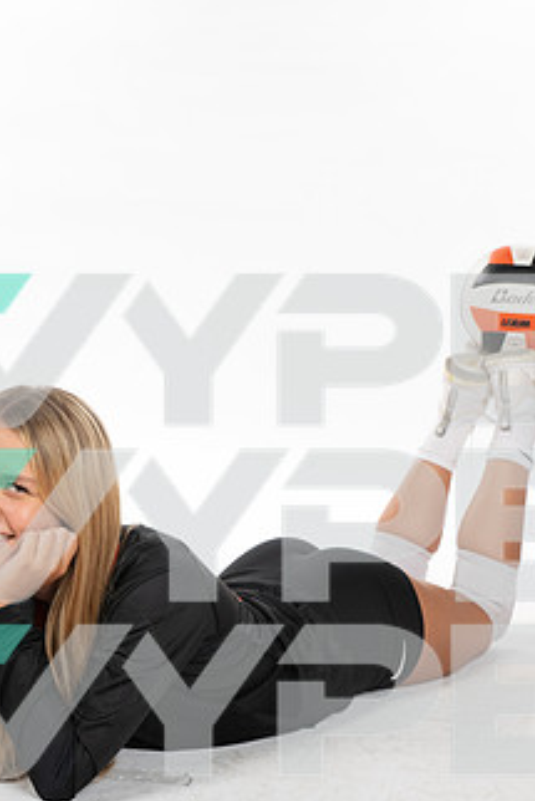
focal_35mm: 67
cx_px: 254
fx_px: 1492
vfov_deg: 29.9
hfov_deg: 20.3
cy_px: 527
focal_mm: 48
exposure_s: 1/320
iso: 800
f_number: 8
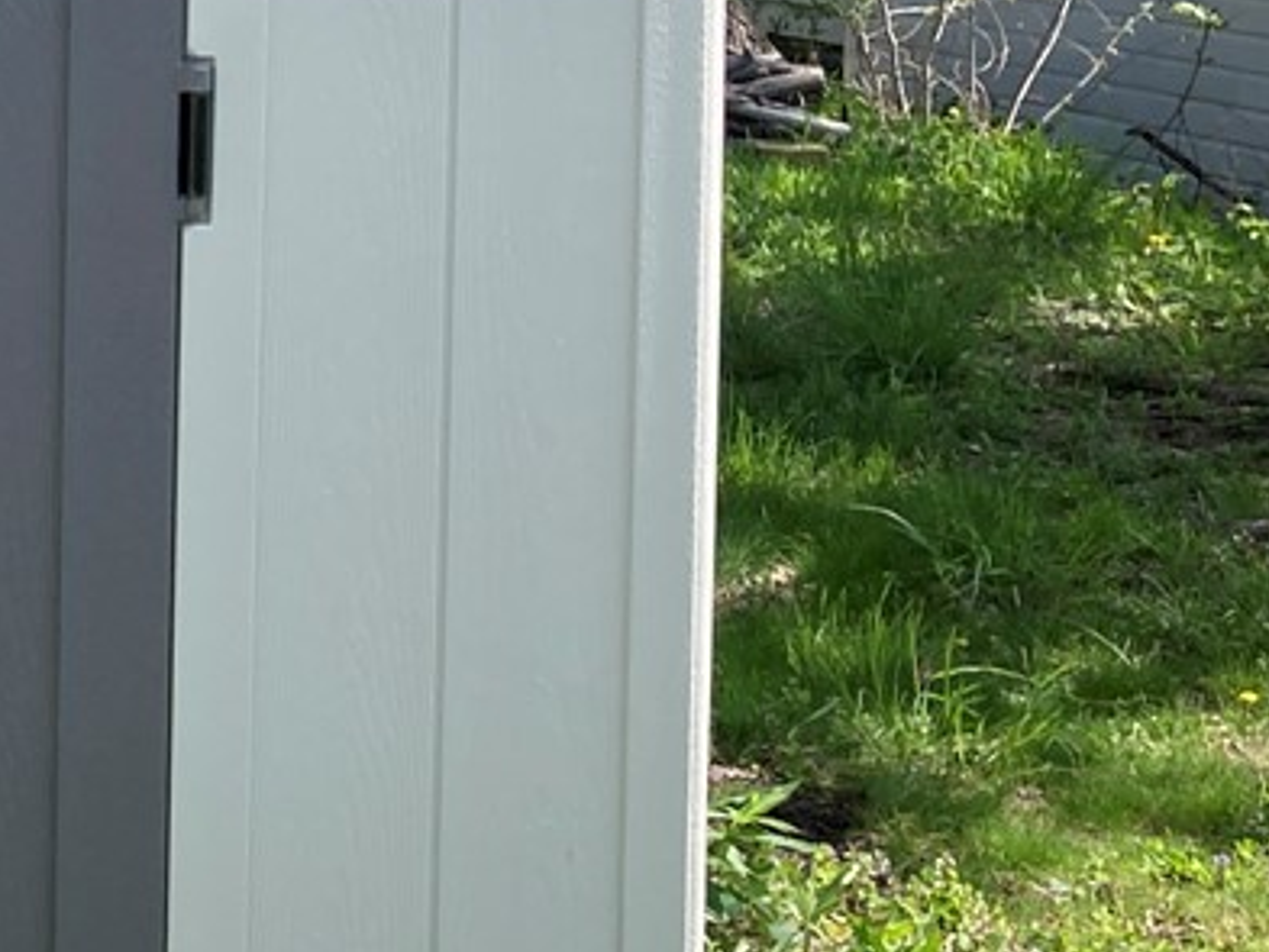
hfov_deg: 14.9
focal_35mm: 114
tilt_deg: +0.2
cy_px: -177
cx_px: -1049
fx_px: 4180
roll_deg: -1.0
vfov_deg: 12.7
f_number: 1.8
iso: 20
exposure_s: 1/852
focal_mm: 3.99
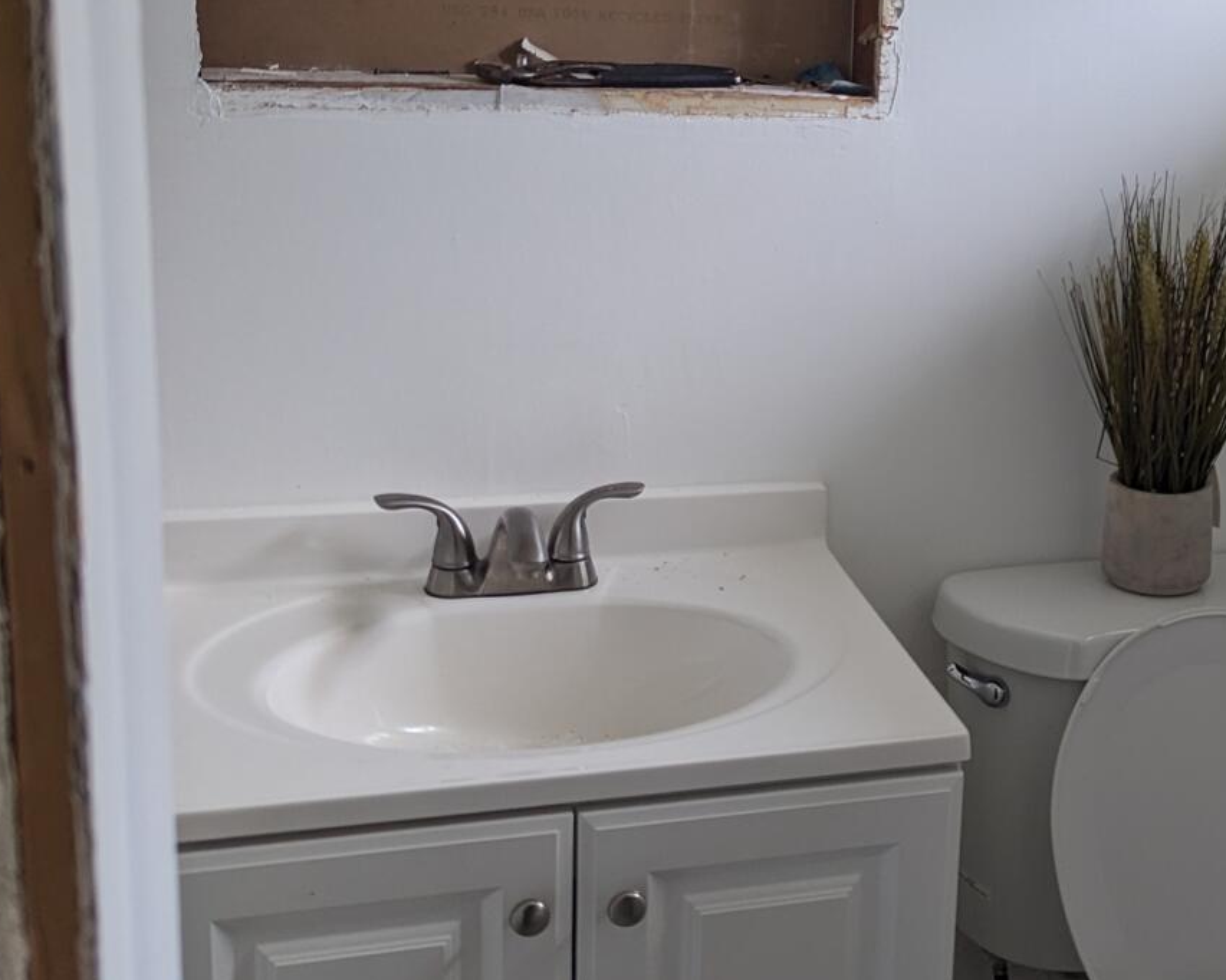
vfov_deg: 27.5
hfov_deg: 33.1
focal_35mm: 55
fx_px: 1995
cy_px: 343
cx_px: 991
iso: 96
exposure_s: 1/79.9
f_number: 1.85
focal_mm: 6.81
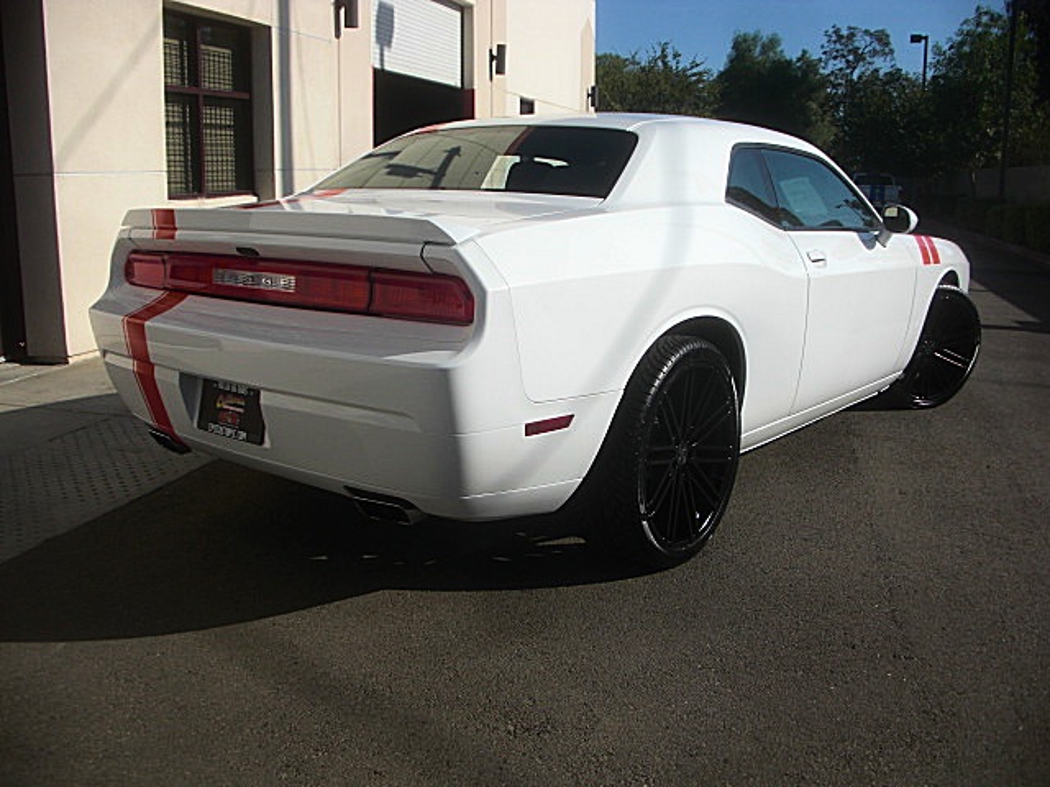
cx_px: 525
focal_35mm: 36
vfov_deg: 39.7
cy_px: 394
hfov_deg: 51.4
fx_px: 1092
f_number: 7.9
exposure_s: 1/200
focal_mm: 6.3
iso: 50
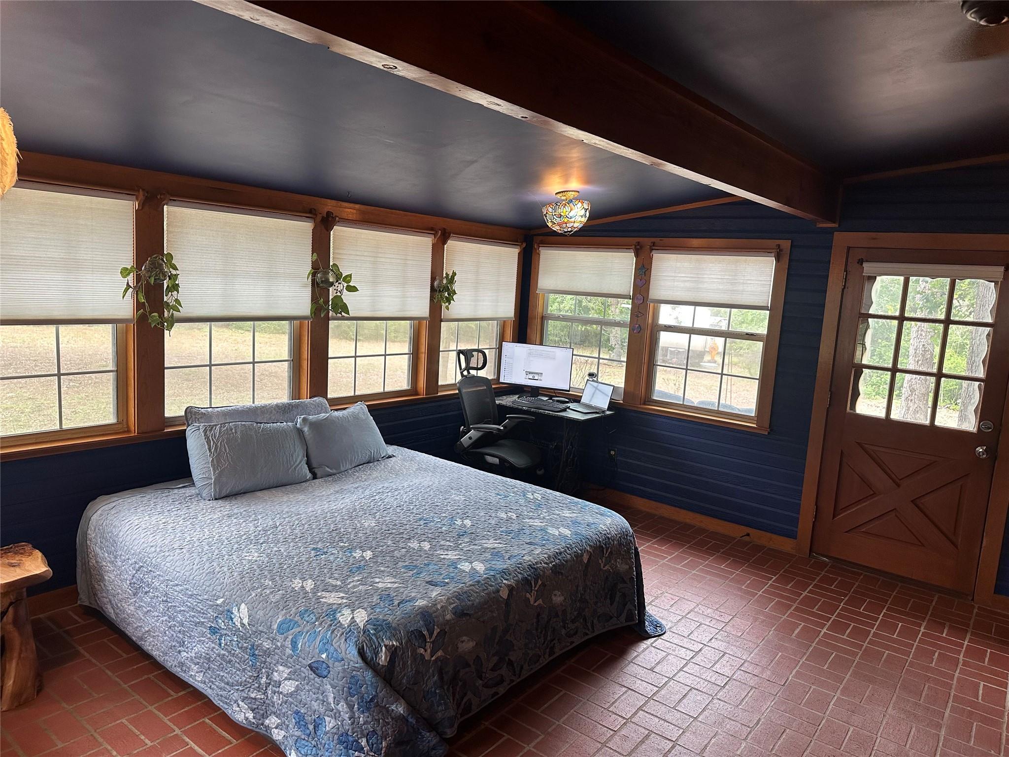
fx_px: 700
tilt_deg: -7.1
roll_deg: -3.9
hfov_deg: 71.6
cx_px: 504
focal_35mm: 24
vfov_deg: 56.8
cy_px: 378
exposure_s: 1/120
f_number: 1.78
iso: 160
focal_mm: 6.86
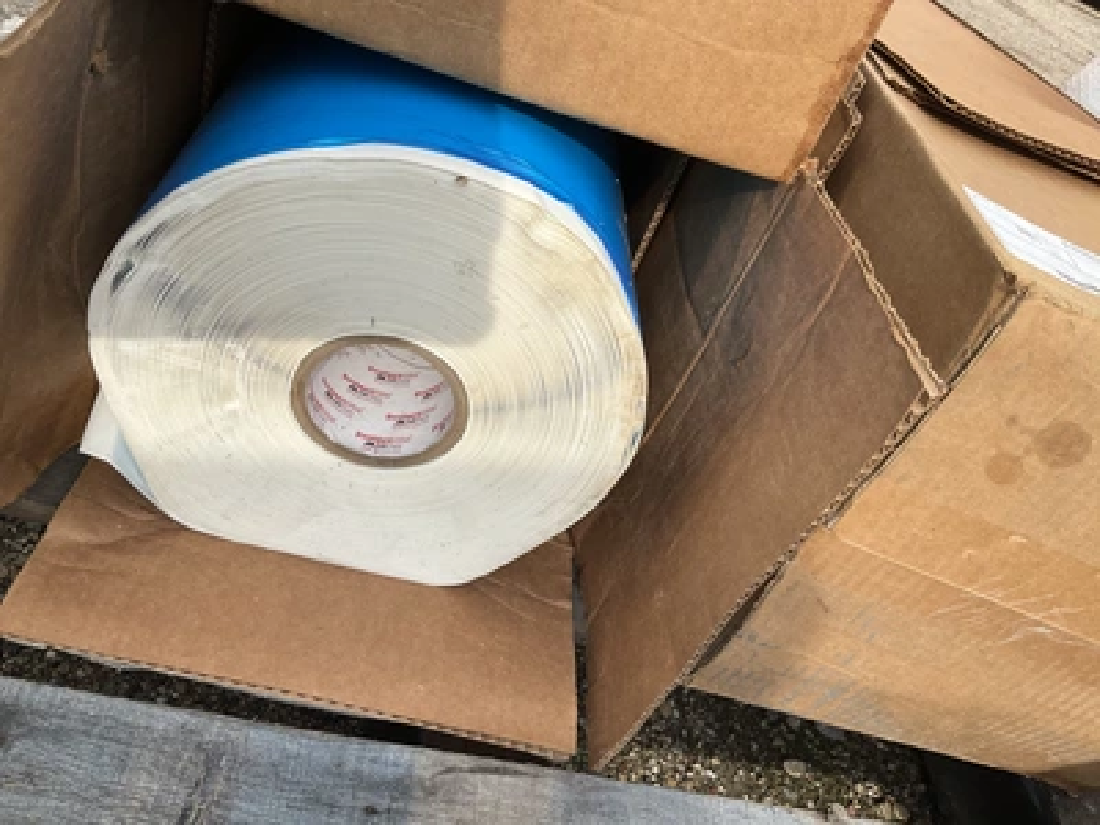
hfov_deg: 61.7
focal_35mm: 29
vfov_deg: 48.2
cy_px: 412
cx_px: 550
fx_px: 922
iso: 25
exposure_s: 1/1342
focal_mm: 3
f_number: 1.8
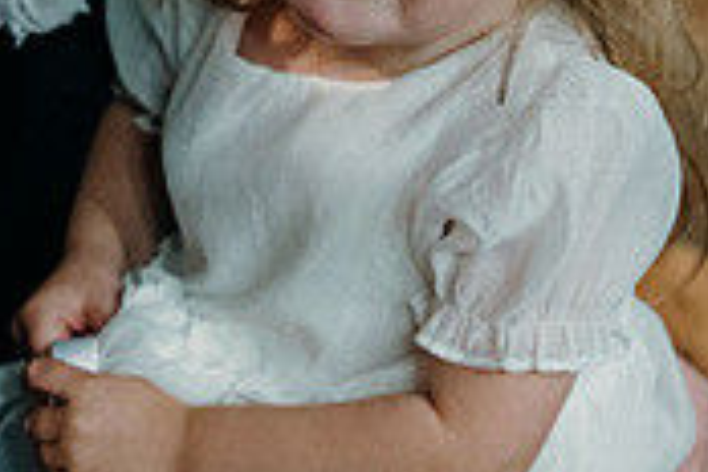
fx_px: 3992
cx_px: 216
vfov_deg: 6.7
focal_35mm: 203
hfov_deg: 10.1
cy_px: -169
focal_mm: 61
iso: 5000
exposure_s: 1/200
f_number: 3.5
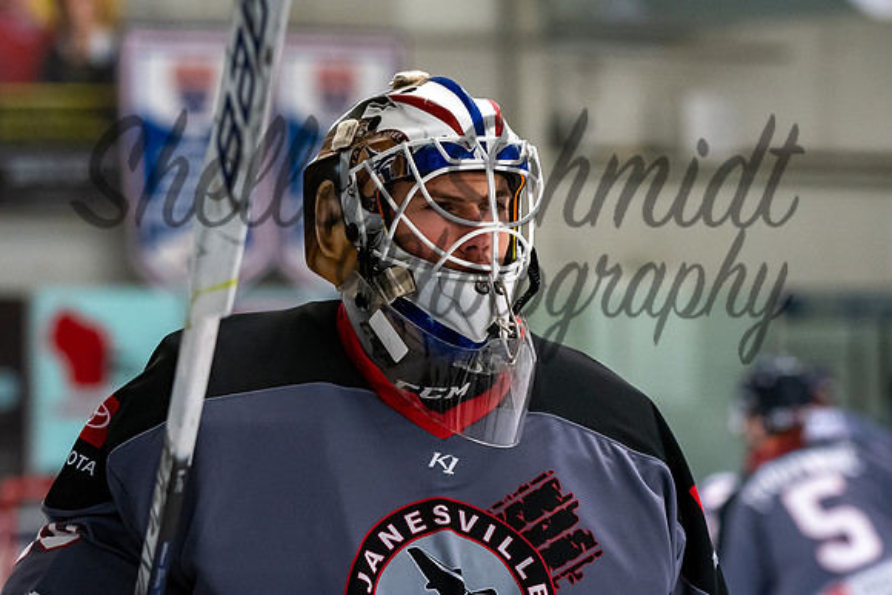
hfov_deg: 11.5
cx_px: 507
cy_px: 270
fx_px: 4440
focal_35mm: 179
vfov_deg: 7.7
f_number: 3.2
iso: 2000
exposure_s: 1/800
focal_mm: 105
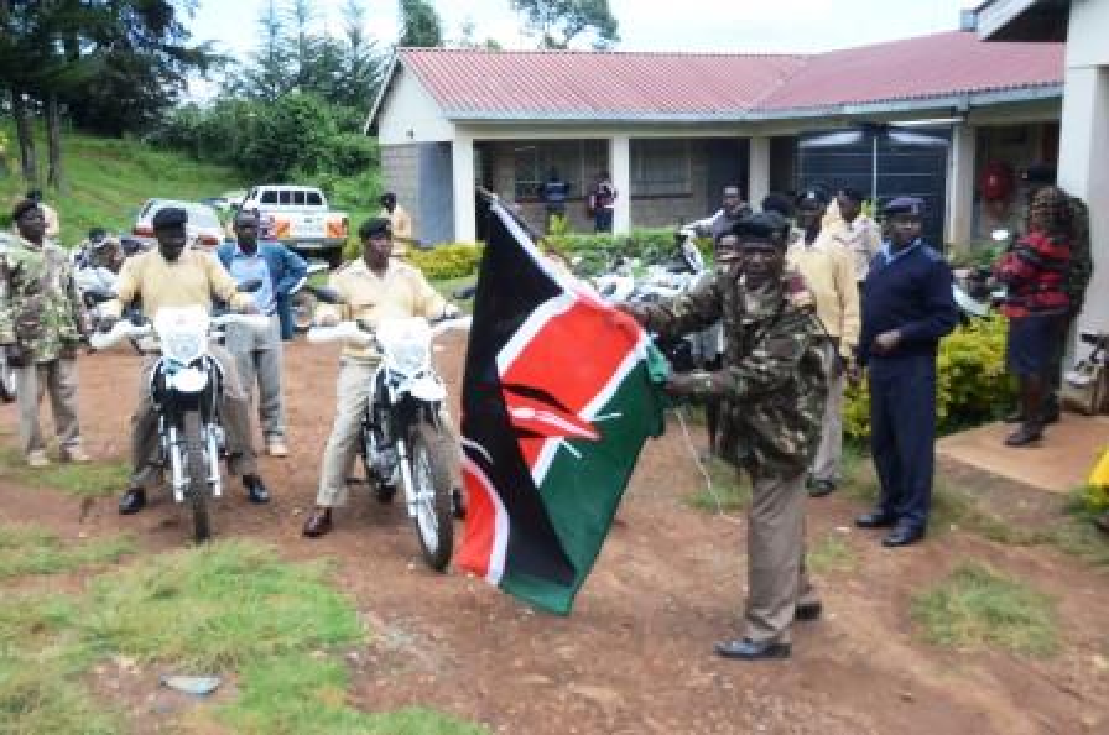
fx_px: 1107
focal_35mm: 36
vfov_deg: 36.7
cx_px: 554
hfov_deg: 53.2
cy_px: 368
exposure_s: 1/5000
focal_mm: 24
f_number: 6.3
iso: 4000
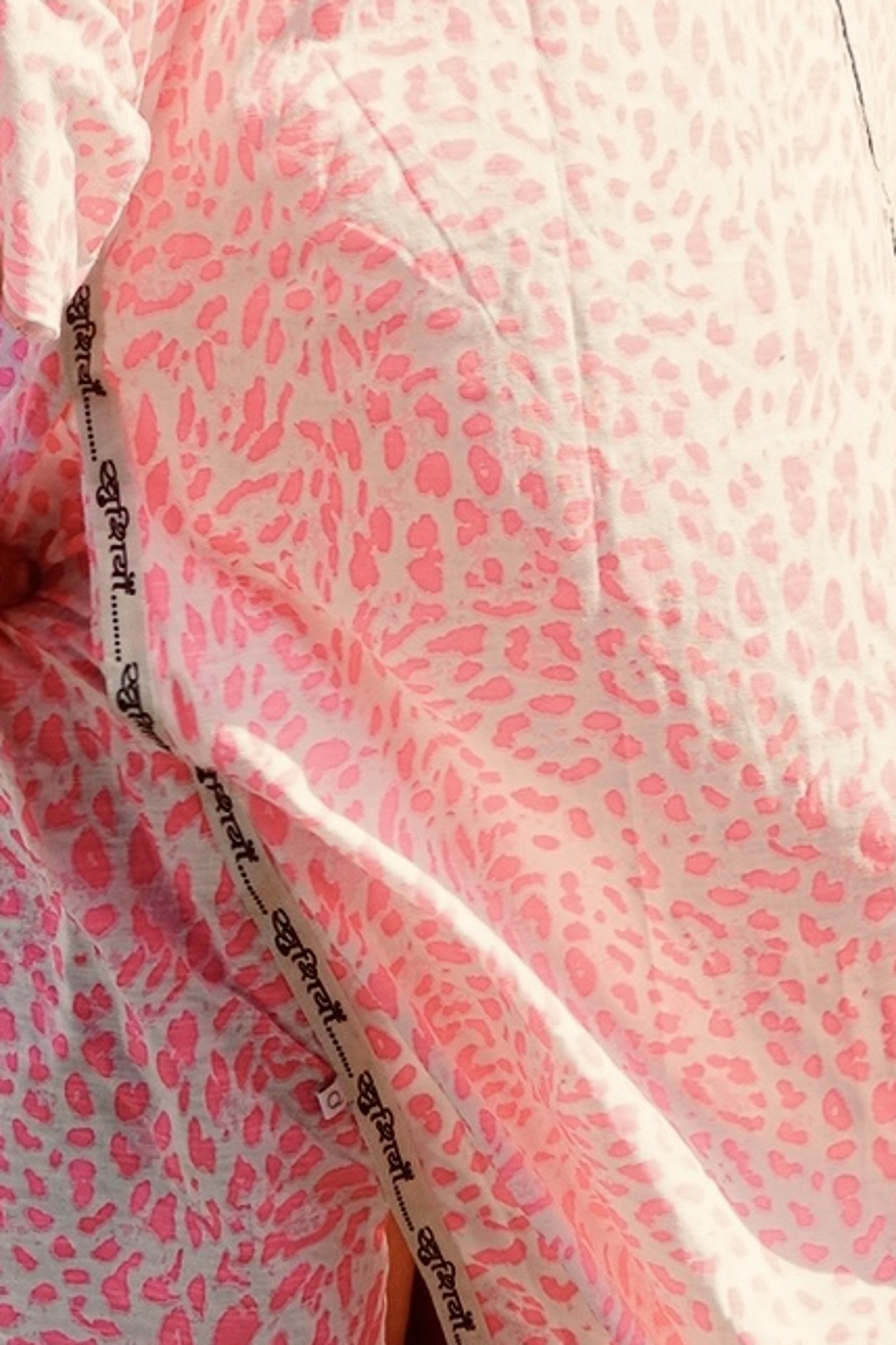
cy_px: 963
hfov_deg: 8.2
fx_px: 6238
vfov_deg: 12.3
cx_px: 563
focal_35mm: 167
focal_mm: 28
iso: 100
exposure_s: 1/500
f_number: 5.6
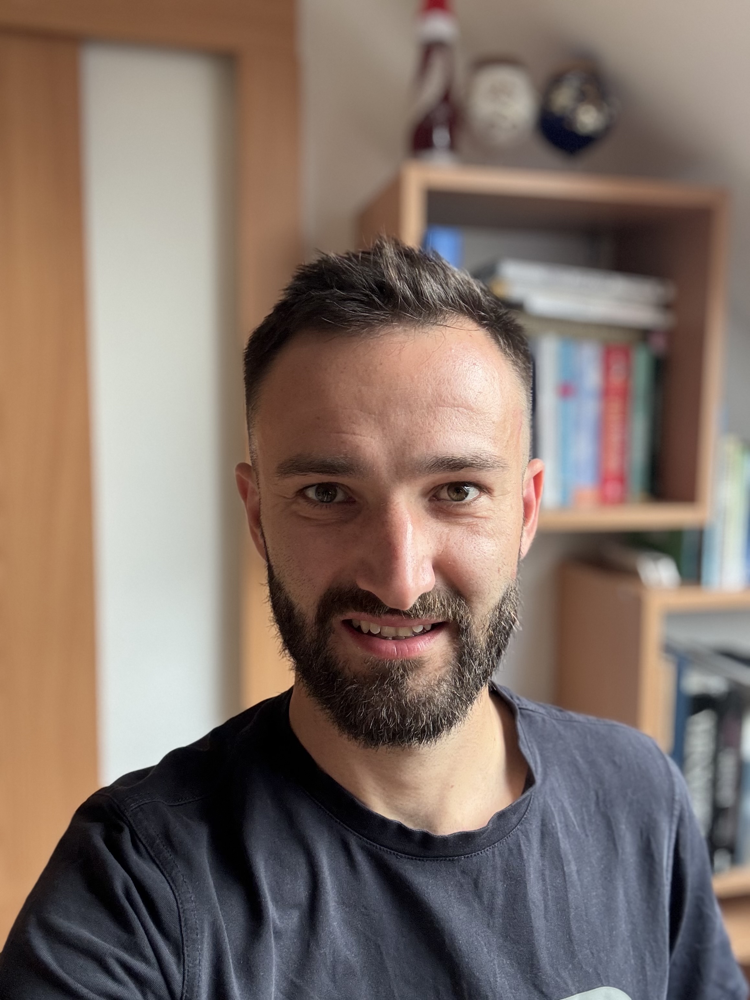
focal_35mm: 30
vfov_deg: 60.0
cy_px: 500
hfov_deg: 46.8
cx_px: 375
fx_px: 867
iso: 125
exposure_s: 1/60
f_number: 1.9
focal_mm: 2.69
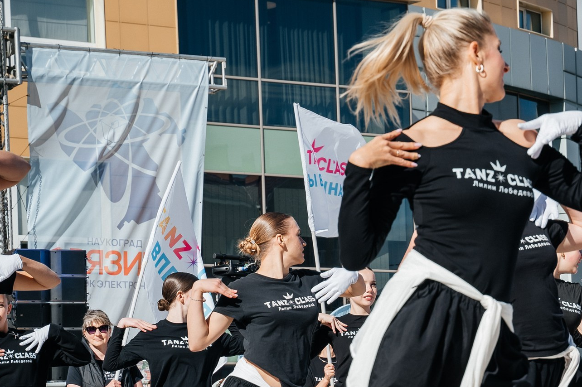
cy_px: 359
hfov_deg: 13.3
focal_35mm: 153
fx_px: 2472
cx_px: 532
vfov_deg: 8.9
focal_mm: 75
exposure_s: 1/400
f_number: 7.1
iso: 100
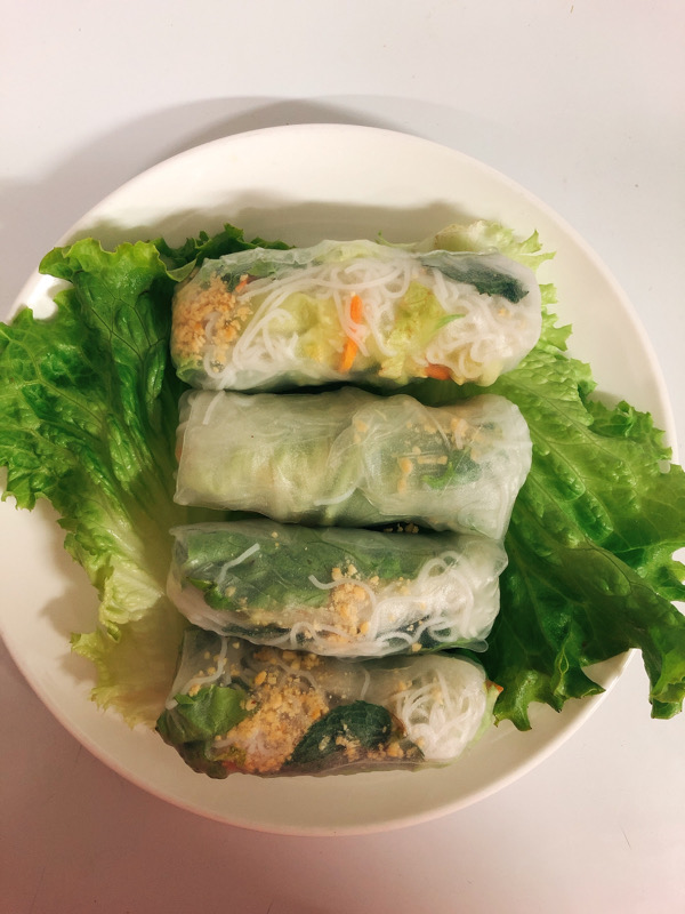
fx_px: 739
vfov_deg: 63.4
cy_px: 457
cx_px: 342
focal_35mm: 28
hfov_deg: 49.7
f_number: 1.8
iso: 64
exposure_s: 1/17
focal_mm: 3.99
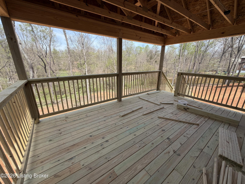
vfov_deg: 85.7
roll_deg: -0.4
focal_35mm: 14
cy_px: 92
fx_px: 99
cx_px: 122
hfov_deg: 102.1
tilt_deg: -18.3
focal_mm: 2.22
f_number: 2.2
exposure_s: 1/574
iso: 40
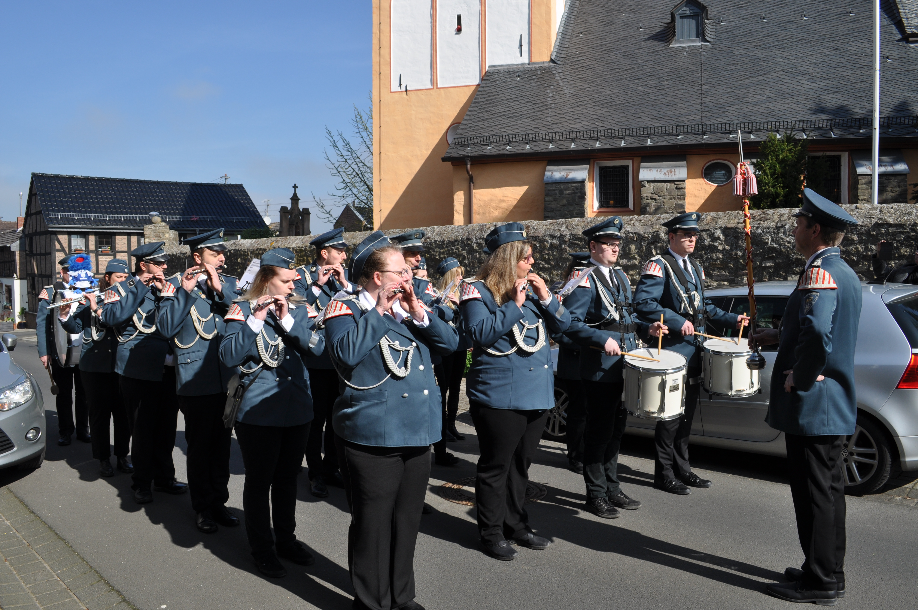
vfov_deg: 47.8
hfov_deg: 67.4
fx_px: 688
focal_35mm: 27
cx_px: 459
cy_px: 305
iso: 200
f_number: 9
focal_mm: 18
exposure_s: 1/320
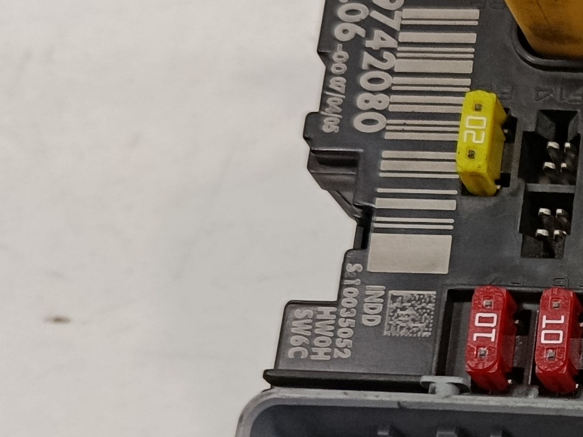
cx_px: 903
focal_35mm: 103
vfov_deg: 14.3
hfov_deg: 17.0
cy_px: 365
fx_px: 1735
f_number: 1.7
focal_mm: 5.24
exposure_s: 1/100
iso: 978
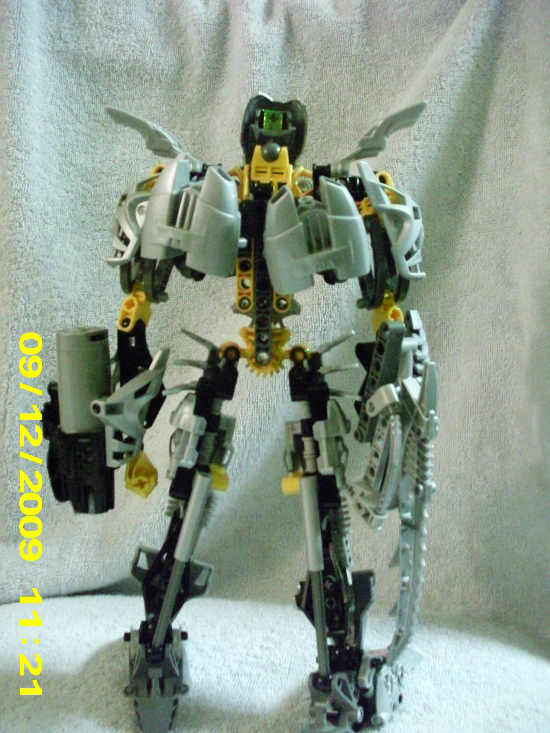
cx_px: 275
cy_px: 366
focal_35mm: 38
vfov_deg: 49.0
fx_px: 805
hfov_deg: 37.7
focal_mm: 6.3
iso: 1600
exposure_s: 1/13
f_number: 3.1
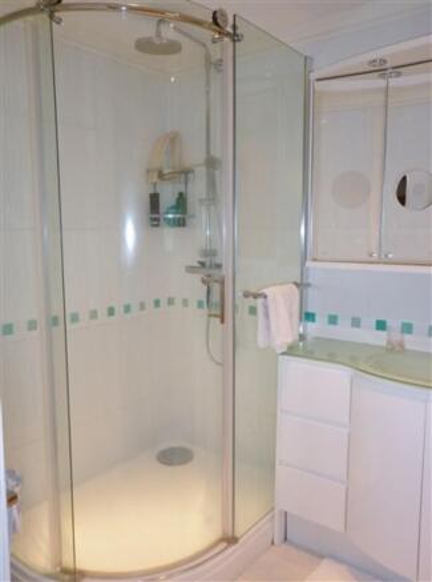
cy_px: 291
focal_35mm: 28
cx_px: 216
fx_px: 468
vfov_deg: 63.6
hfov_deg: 49.5
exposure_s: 1/30
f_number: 2.8
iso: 100
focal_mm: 5
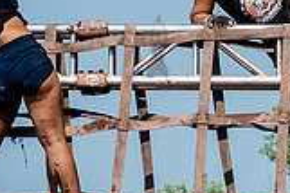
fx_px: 4177
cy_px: 69
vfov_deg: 2.6
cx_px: 274
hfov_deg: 4.0
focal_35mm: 519
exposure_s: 1/1600
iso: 250
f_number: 4.5
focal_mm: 80
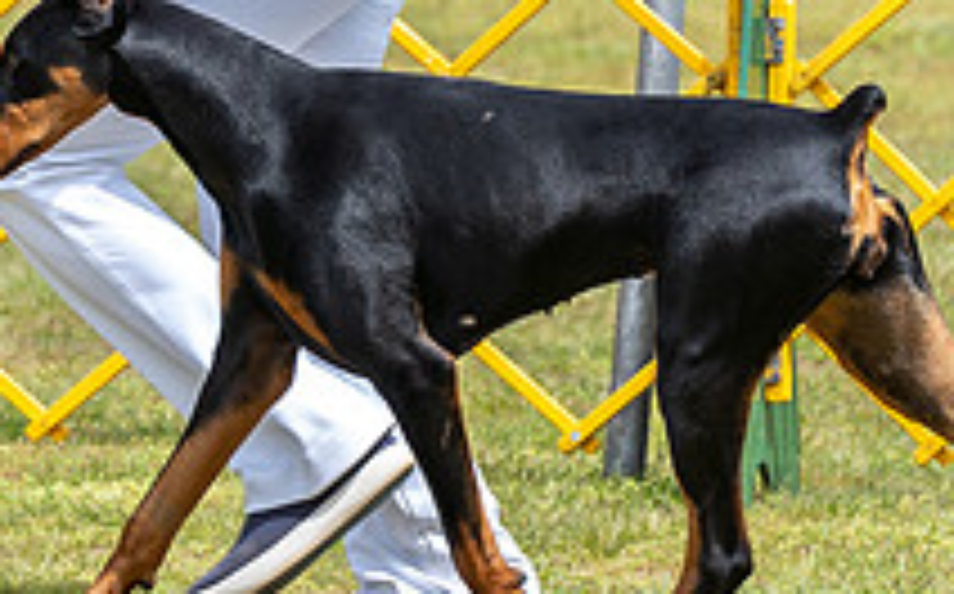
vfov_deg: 1.7
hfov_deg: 2.7
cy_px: -242
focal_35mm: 774
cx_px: -91
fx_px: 20102
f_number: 4.5
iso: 100
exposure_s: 1/640
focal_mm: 159
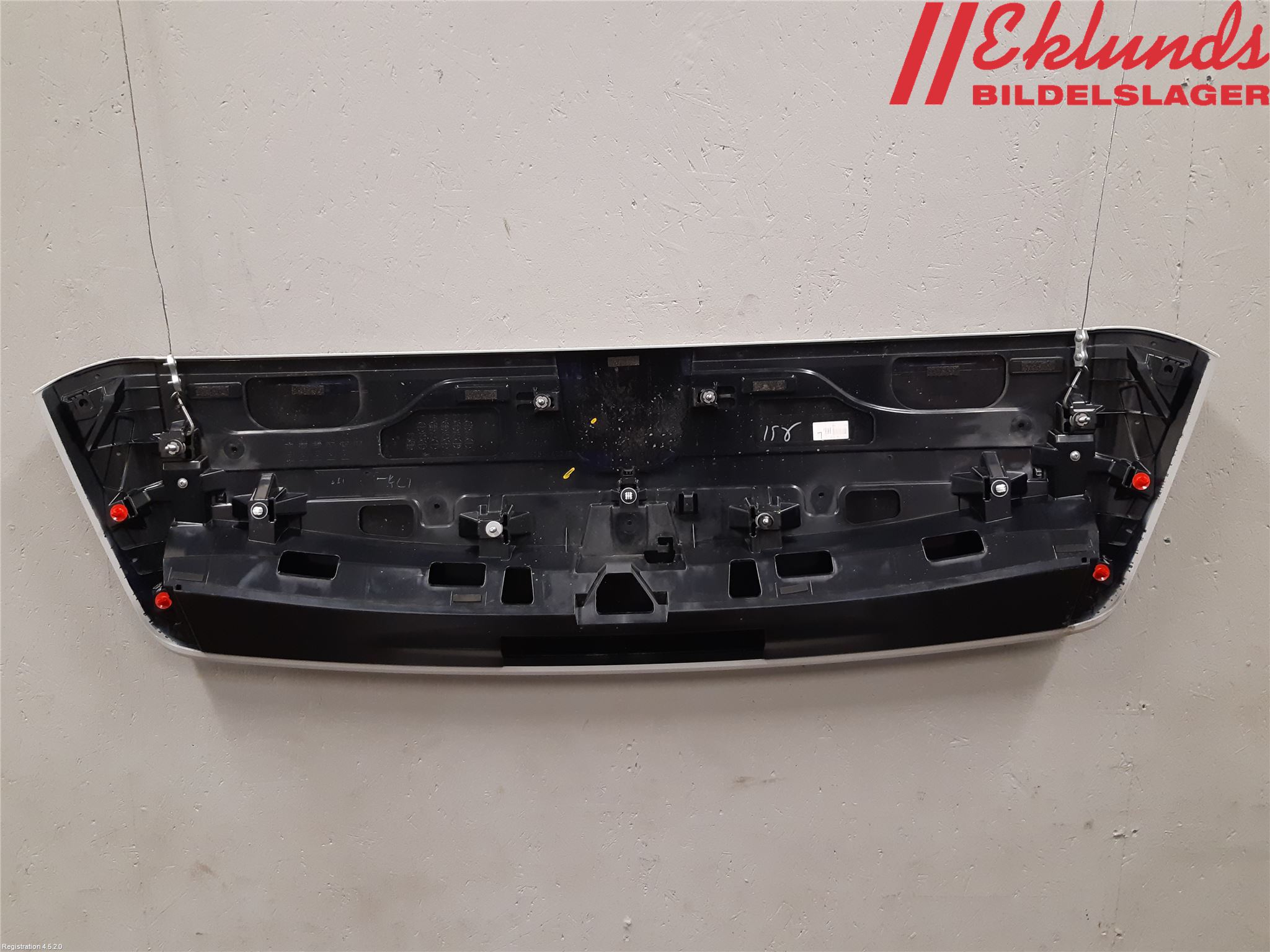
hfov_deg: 67.3
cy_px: 476
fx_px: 954
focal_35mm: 26
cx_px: 635
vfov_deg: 53.1
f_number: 1.7
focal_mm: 3.93
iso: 160
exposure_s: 1/50
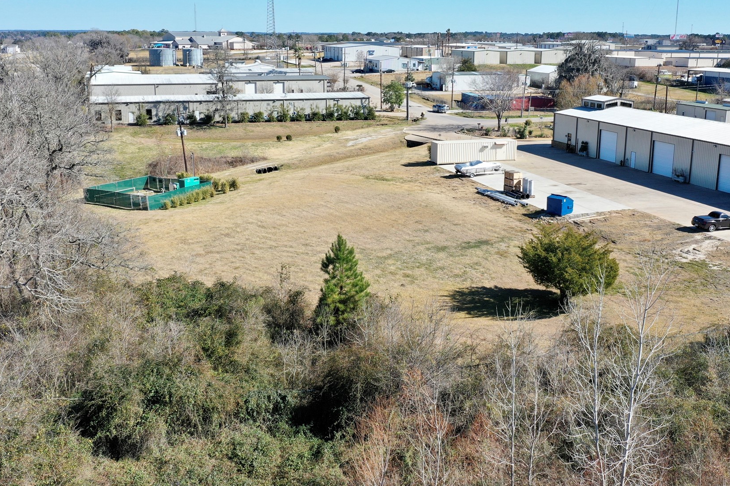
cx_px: 385
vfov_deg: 35.9
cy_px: 217
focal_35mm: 37
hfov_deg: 51.9
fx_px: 750
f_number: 5.6
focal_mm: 10.26
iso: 100
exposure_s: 1/400
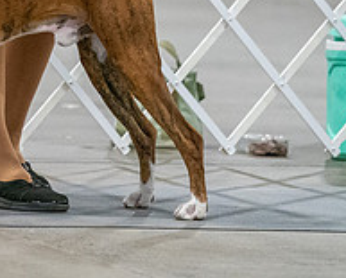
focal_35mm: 656
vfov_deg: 2.4
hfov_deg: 2.9
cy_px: -122
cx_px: -89
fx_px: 6728
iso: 6400
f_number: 3.5
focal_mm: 200
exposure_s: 1/250
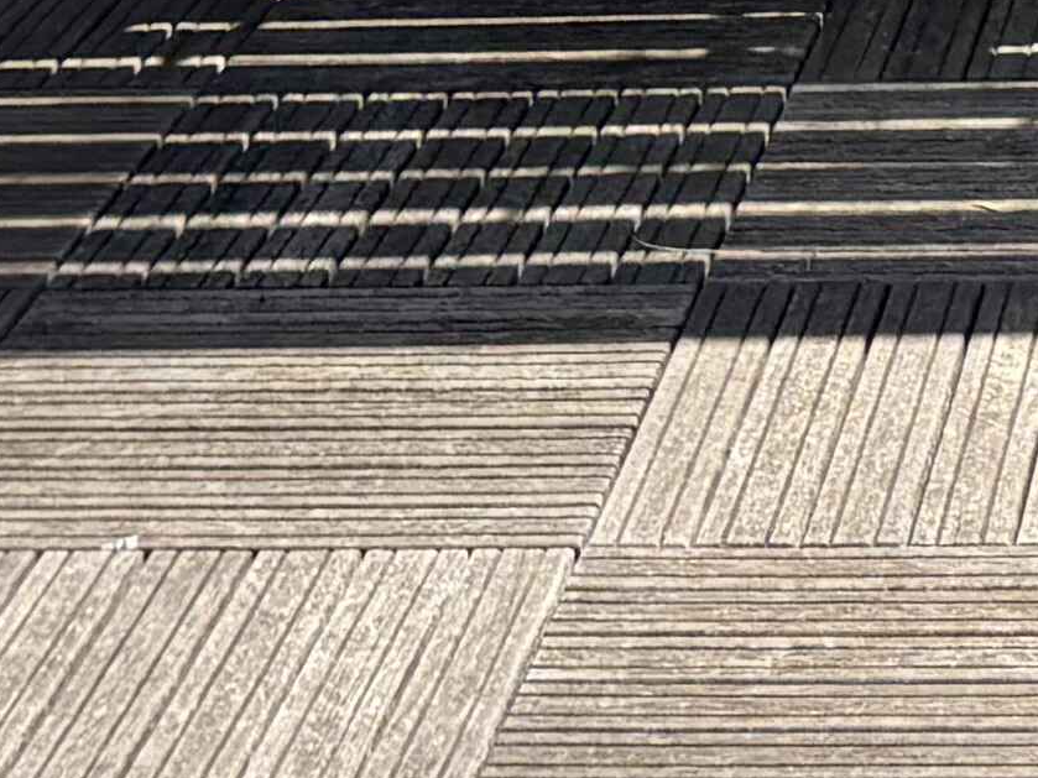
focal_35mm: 177
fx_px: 5307
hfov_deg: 10.9
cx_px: 1349
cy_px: -1079
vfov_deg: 7.8
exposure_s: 1/2208
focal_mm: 5.96
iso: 50
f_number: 1.6
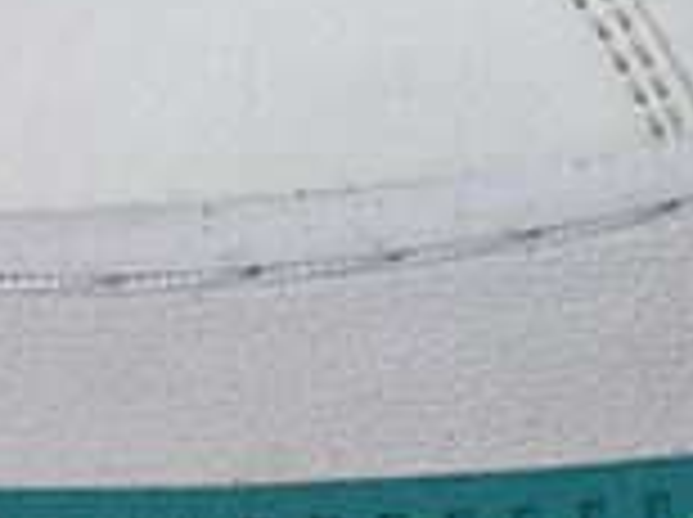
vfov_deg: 9.5
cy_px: -297
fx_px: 3018
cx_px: 742
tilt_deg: -9.6
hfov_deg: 12.9
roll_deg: +1.5
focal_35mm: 151
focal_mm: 4.15
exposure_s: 1/150
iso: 25
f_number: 2.2
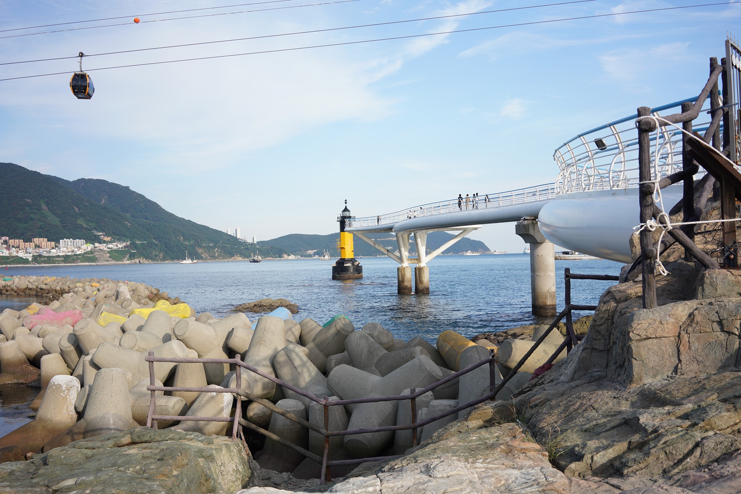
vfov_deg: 37.9
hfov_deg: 54.4
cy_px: 247
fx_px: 720
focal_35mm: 35
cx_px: 370
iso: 100
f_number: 7.1
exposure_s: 1/160
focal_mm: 35
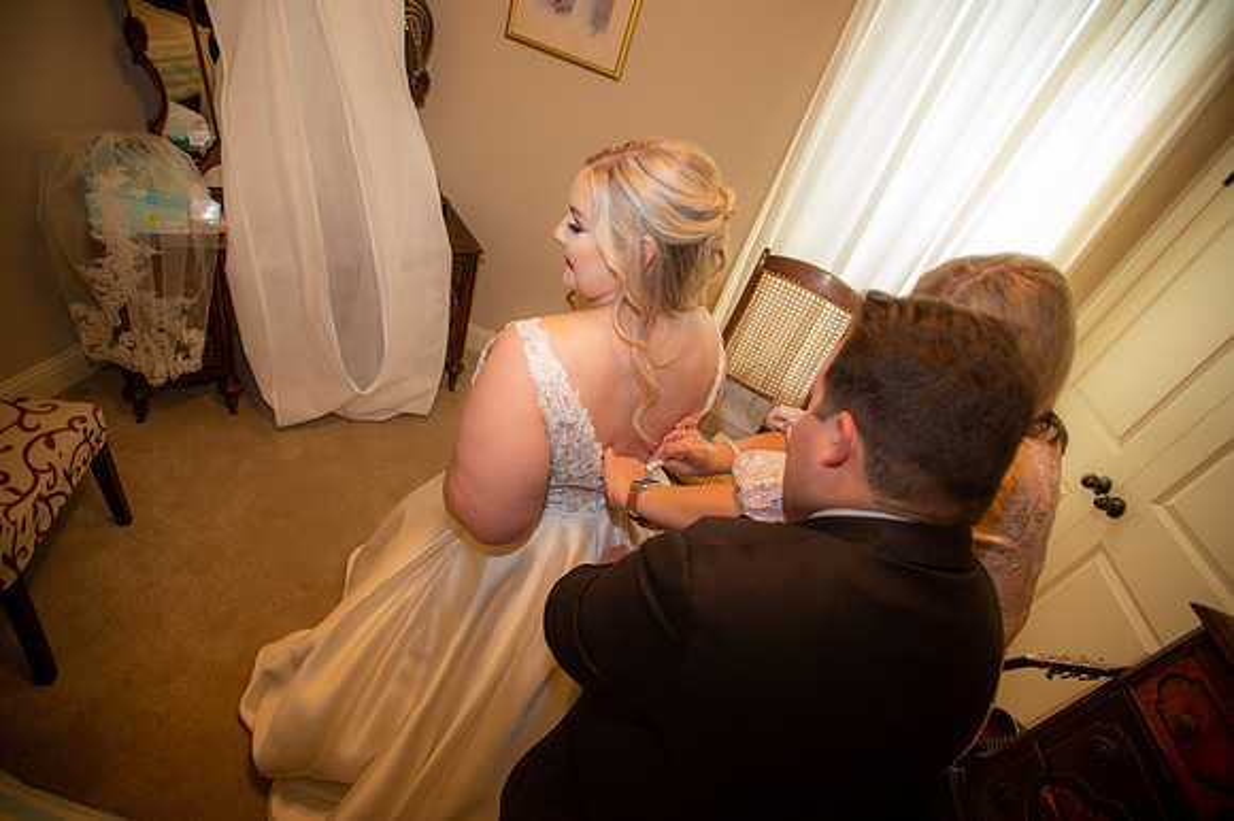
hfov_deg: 93.3
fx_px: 582
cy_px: 410
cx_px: 617
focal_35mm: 17
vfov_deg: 70.4
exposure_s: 1/80
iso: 640
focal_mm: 17
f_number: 2.8
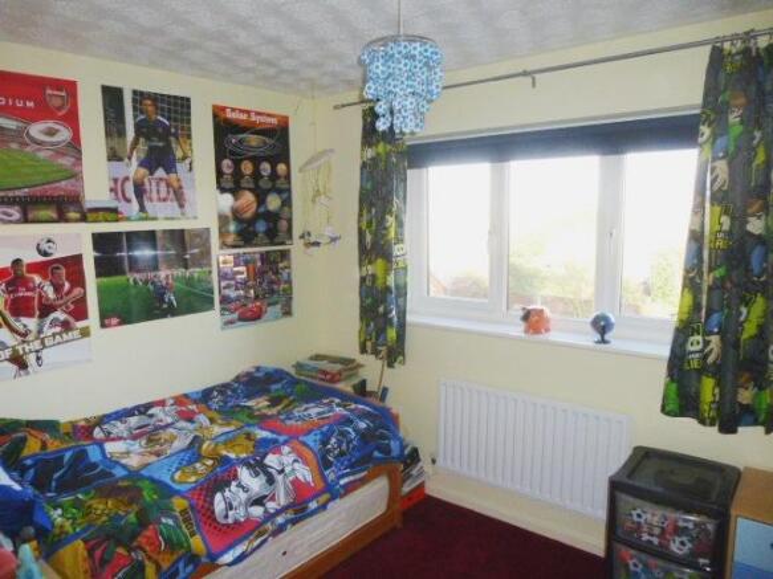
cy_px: 290
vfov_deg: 56.8
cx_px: 386
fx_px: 536
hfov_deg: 71.6
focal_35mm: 24
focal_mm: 4.3
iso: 800
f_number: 3.3
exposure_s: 1/250
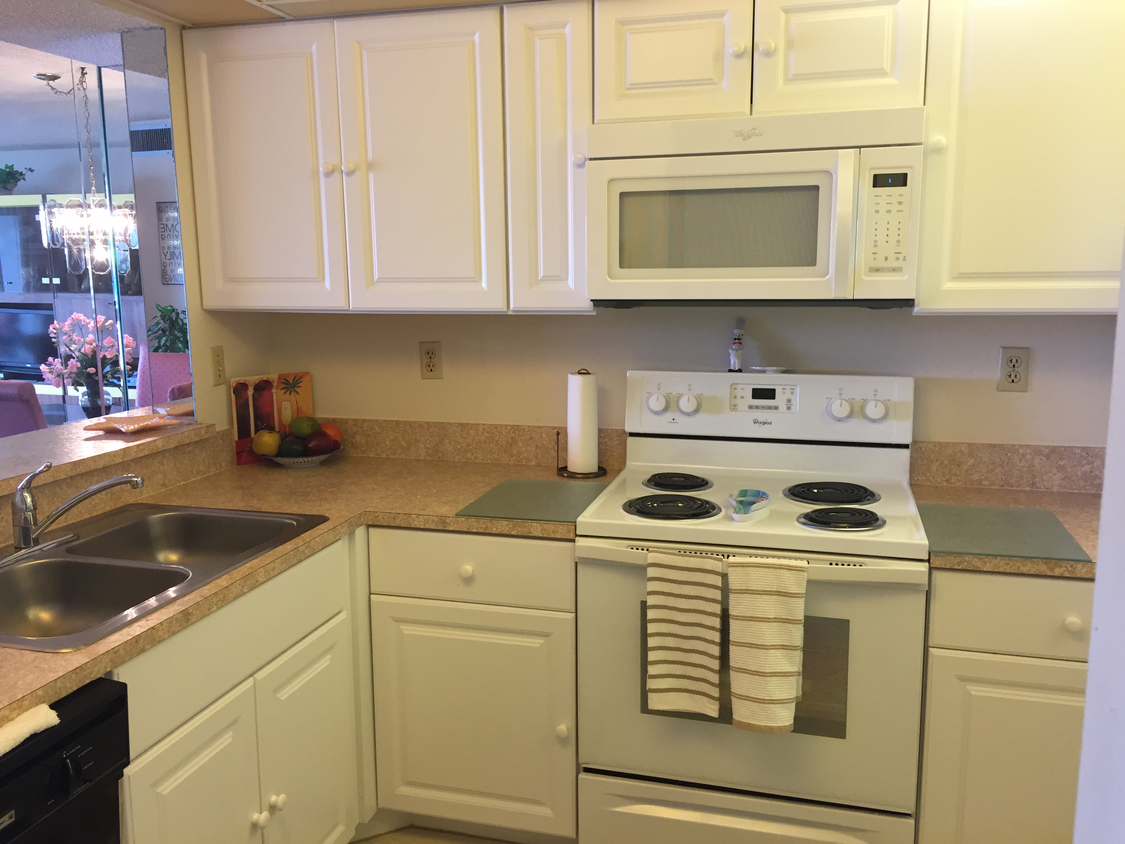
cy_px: 422
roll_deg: +0.2
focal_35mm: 29
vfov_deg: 48.2
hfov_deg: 61.7
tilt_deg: -8.9
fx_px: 942
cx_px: 562
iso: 100
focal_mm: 4.15
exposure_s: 1/30
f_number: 2.2
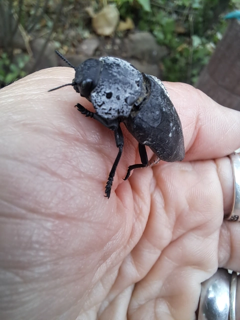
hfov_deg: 54.9
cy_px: 160
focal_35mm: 25
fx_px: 231
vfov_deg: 69.4
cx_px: 120
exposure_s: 1/100
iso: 64
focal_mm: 2.13
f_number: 2.4
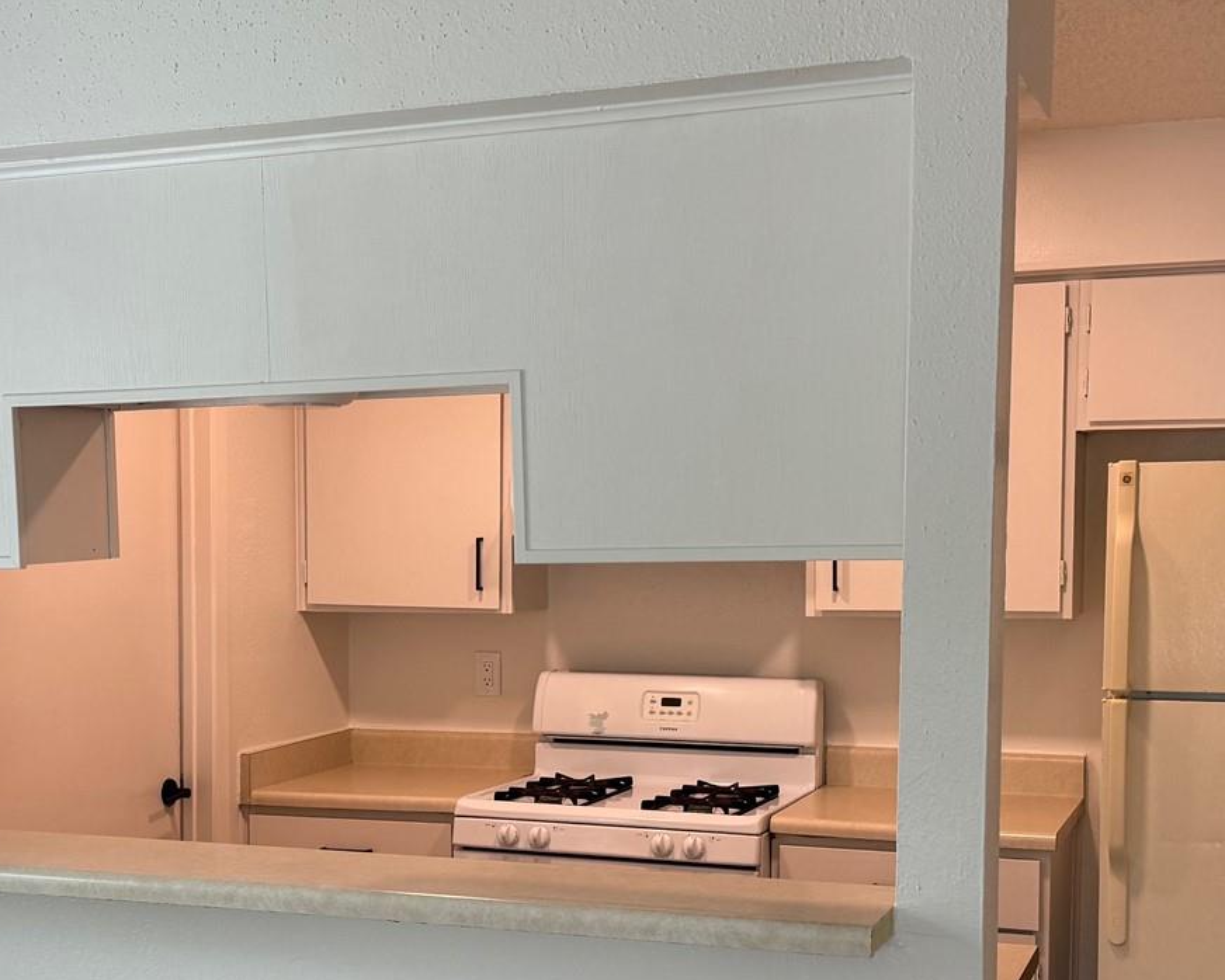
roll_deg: +0.4
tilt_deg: -4.5
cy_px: 673
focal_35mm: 55
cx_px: 450
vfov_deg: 27.4
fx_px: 1994
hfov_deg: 33.9
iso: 125
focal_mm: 6.76
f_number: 1.78
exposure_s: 1/120
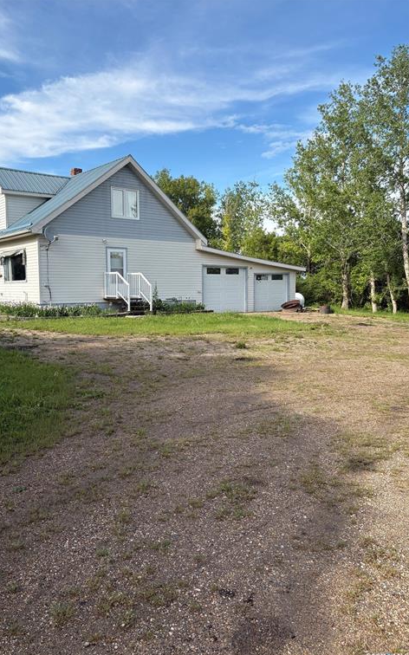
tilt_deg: -4.3
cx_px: 165
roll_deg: -0.1
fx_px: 500
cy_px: 328
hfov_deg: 44.3
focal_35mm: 28
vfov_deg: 66.5
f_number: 1.6
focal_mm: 5.96
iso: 50
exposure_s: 1/1901
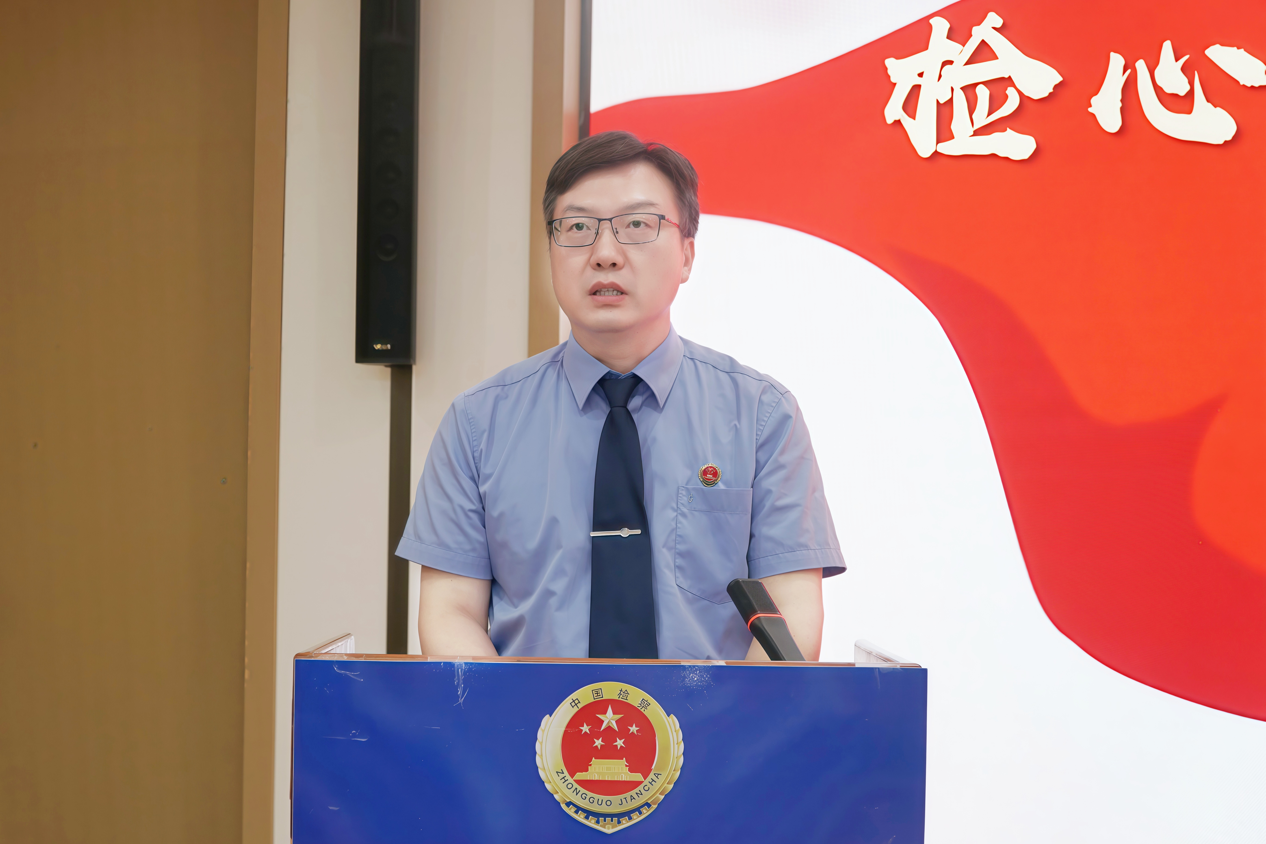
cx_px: 633
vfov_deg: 21.6
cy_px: 422
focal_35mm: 63
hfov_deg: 31.9
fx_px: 2215
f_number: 4
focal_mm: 42
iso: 500
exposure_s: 1/80
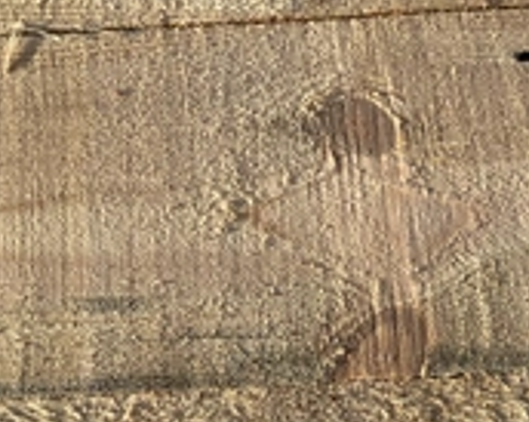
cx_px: 243
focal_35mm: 66
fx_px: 1032
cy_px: 373
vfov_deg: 22.6
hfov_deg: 28.8
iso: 25
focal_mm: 3
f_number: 1.8
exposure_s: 1/1168
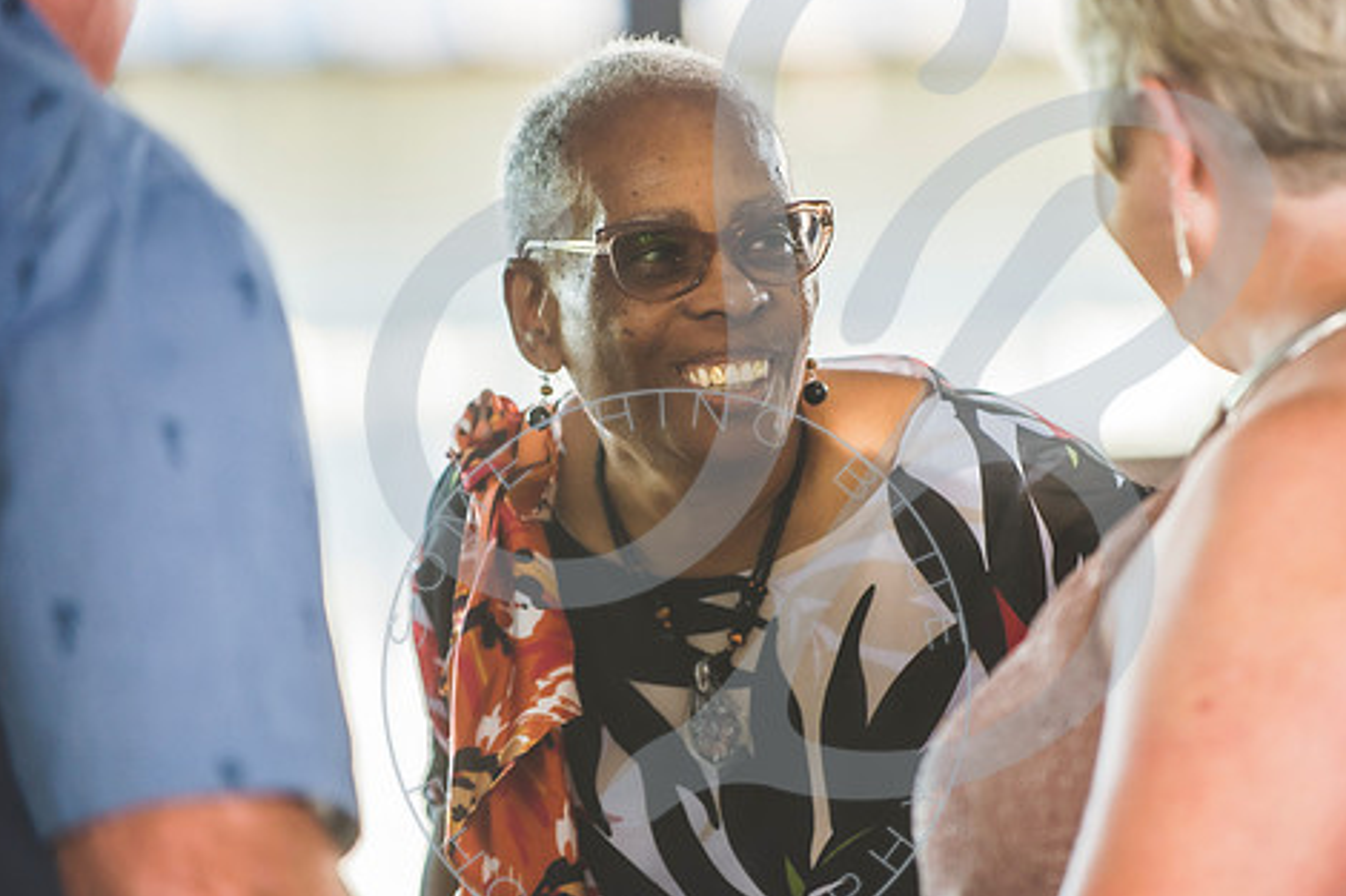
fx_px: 9231
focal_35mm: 247
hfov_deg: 8.3
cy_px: 442
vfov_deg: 5.6
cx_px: 819
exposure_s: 1/200
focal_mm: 200
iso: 500
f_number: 2.8
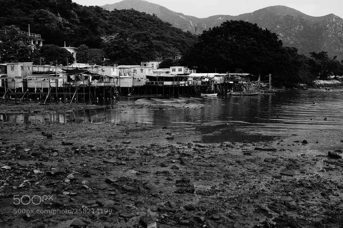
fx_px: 381
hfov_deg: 48.5
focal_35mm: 40
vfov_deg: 33.4
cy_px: 114
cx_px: 172
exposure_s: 1/160
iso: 100
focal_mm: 40
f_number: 7.1
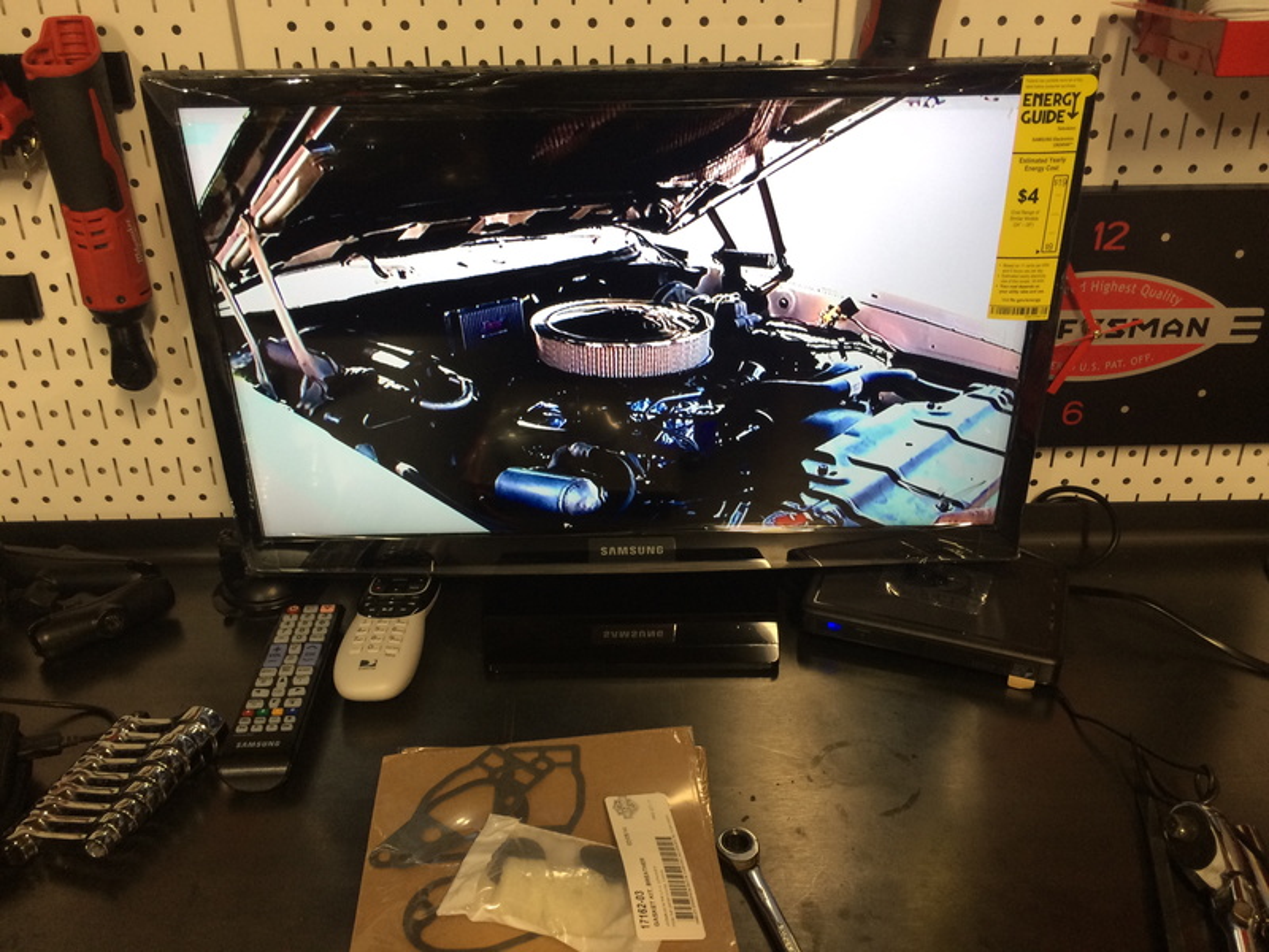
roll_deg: +0.1
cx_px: 634
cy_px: 476
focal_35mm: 29
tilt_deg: -28.1
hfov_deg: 61.7
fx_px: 1063
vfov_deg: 48.2
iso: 100
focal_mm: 4.15
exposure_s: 1/30
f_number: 2.2
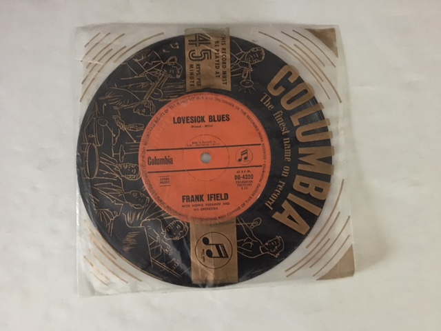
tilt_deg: -86.8
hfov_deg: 61.7
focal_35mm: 29
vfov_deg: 48.2
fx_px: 369
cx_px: 220
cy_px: 166
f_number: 2.2
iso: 800
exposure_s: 1/17
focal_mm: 4.15
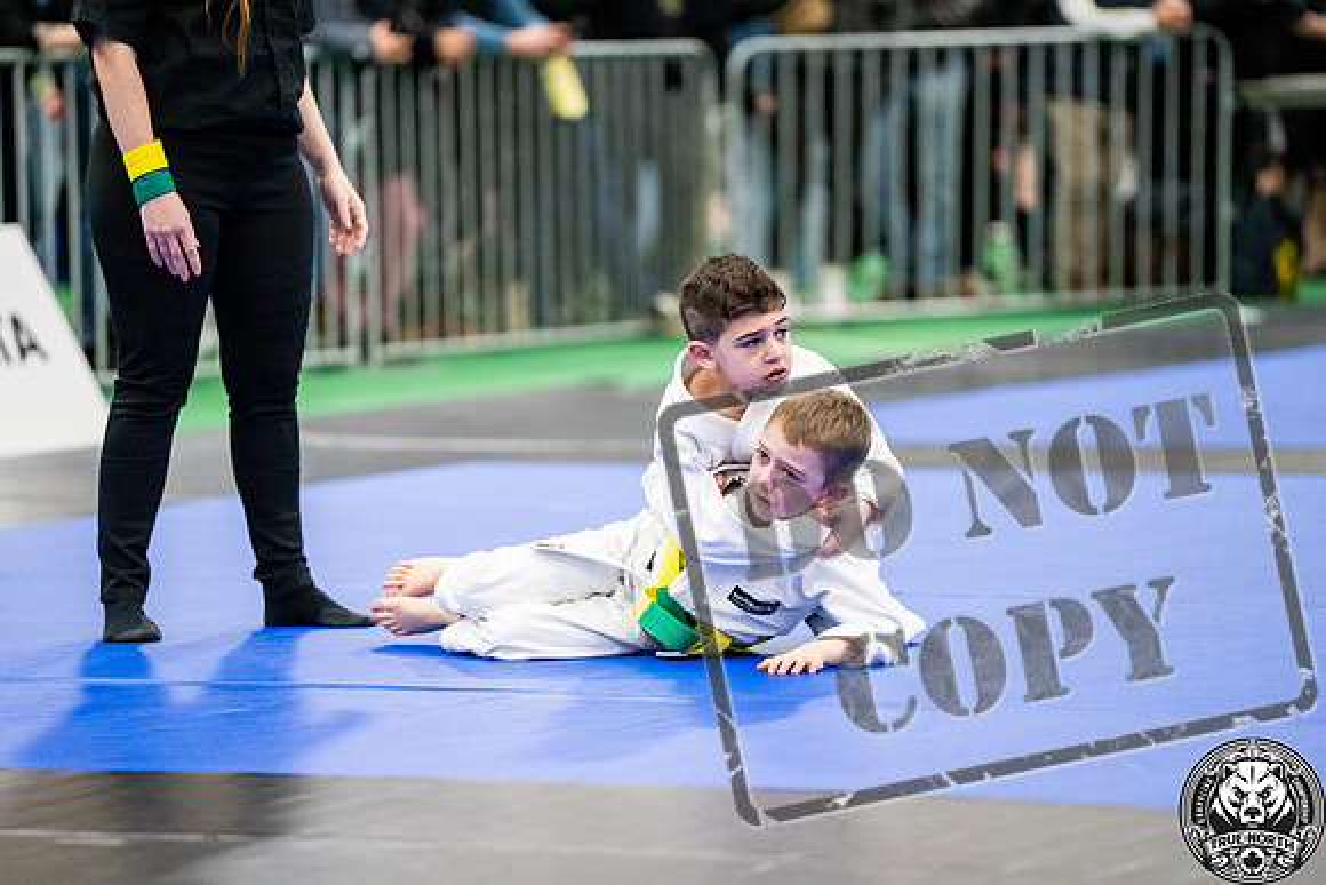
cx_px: 663
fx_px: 7368
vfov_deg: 6.9
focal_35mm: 200
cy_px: 442
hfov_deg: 10.3
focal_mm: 200
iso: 4000
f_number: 2.8
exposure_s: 1/500
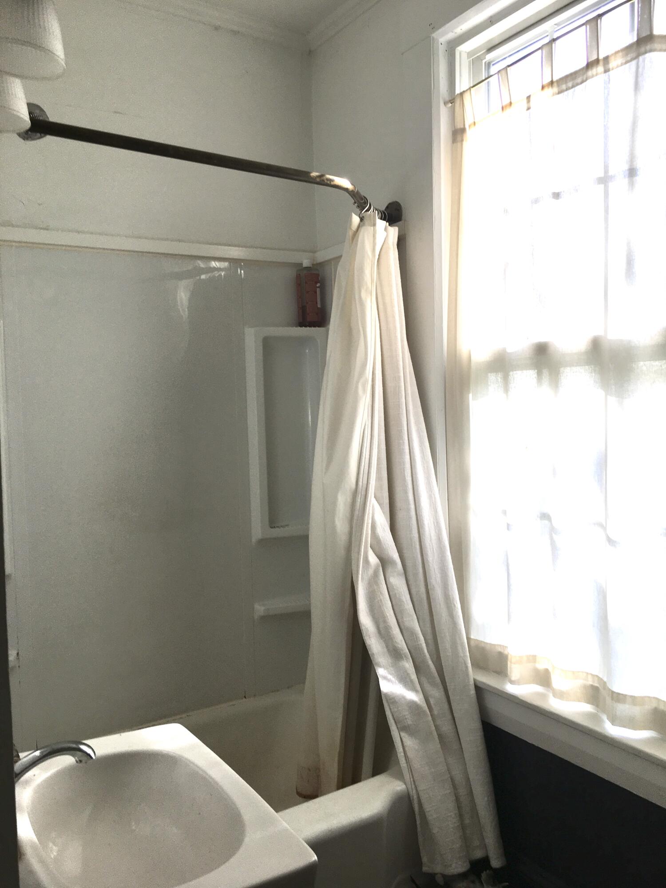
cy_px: 444
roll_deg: +1.4
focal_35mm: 29
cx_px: 333
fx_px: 744
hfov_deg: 48.2
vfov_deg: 61.7
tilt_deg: -1.1
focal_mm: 4.15
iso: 25
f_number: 2.2
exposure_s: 1/128
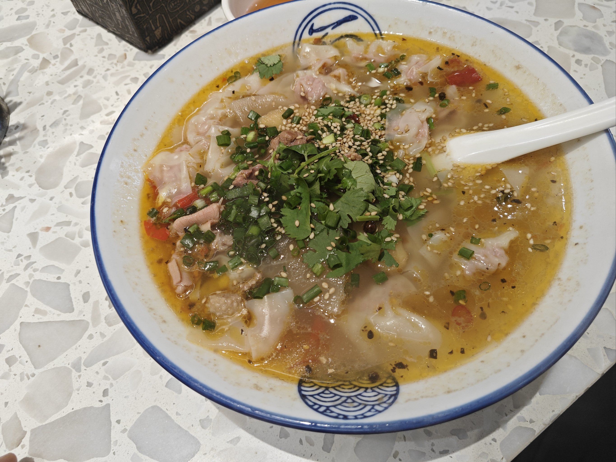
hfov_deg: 73.9
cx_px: 308
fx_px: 409
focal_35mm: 23
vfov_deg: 58.9
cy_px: 231
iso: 200
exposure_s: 1/100
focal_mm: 5.43
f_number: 1.8
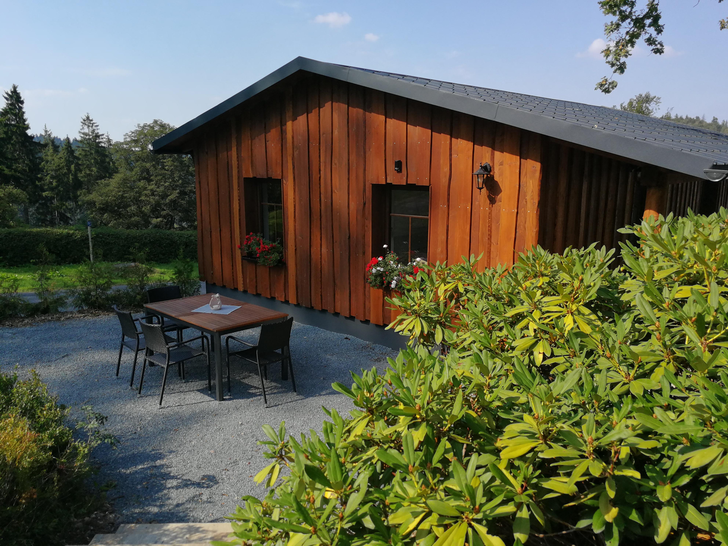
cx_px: 364
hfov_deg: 65.3
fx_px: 568
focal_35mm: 27
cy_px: 273
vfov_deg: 51.4
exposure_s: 1/870
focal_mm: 3.95
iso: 50
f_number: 2.2
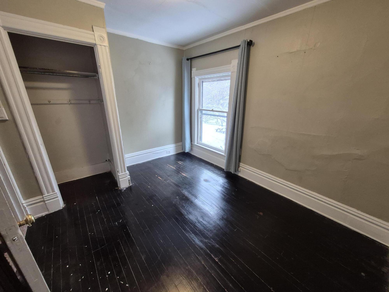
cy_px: 146
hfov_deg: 106.2
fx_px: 146
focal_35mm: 13
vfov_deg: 89.9
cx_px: 194
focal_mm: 1.74
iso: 200
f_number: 2.2
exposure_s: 1/60
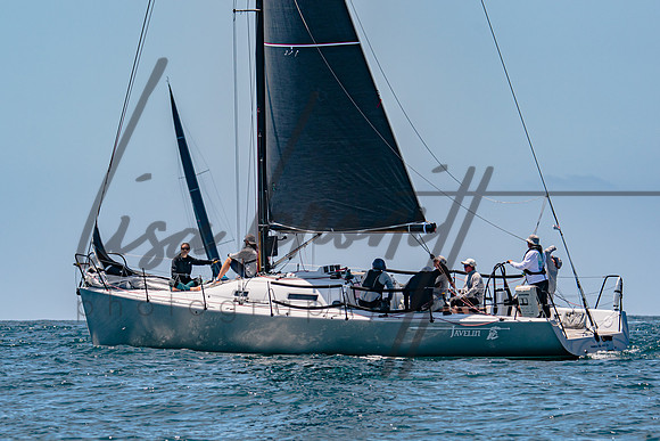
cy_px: 269
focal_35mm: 387
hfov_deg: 5.3
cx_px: 306
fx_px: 7088
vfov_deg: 3.6
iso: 200
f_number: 5.3
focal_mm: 210
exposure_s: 1/1600
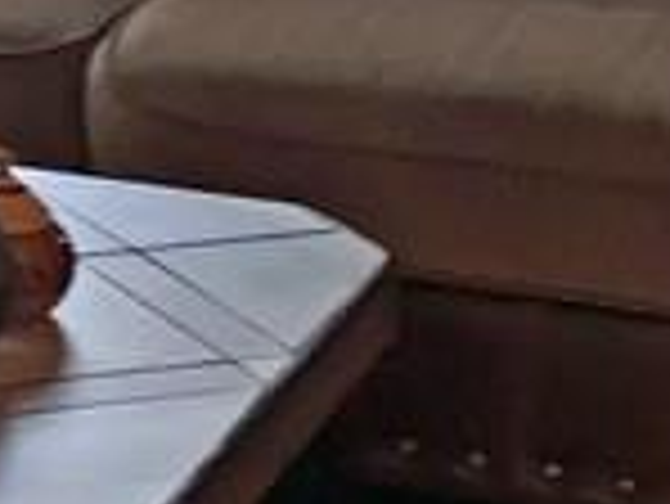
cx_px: -481
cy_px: -378
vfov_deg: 7.3
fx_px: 3855
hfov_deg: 9.5
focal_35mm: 199
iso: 32
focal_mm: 4.15
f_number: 2.2
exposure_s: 1/30
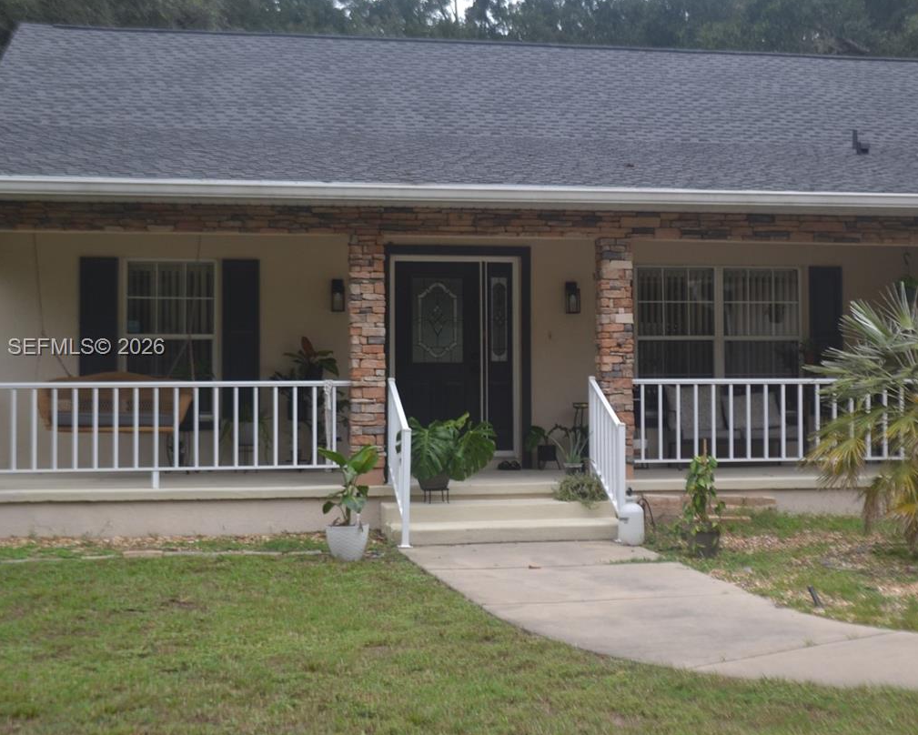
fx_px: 1576
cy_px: 348
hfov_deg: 32.2
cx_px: 610
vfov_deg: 26.2
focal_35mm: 58
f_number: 5.6
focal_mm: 26
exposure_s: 1/125
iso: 125
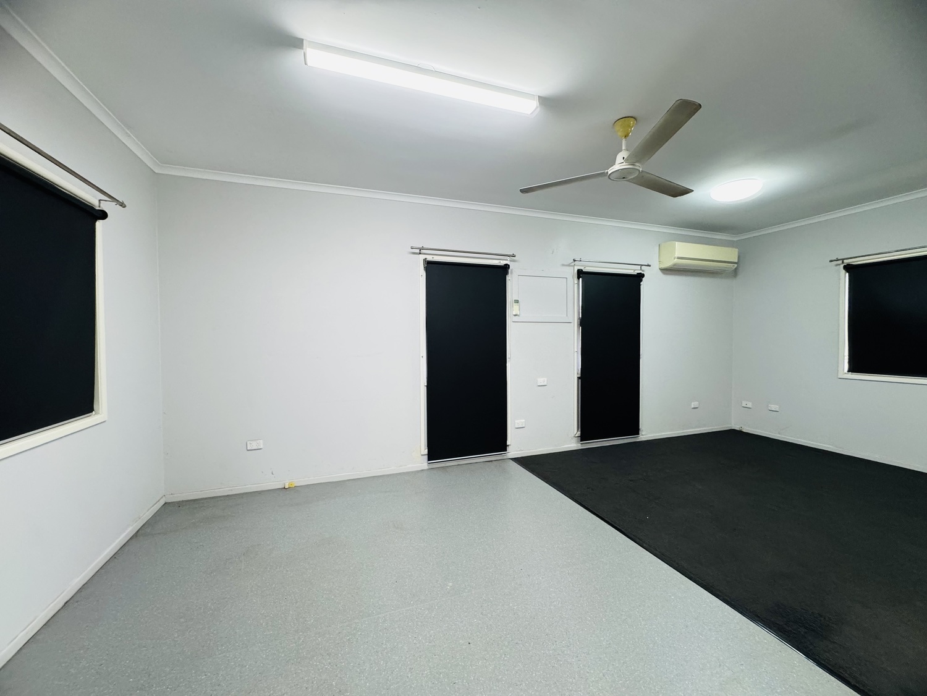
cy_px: 348
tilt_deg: -1.9
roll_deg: +0.5
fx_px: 375
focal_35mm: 14
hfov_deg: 102.1
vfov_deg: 85.7
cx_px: 464
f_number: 2.2
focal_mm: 2.22
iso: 320
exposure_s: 1/100
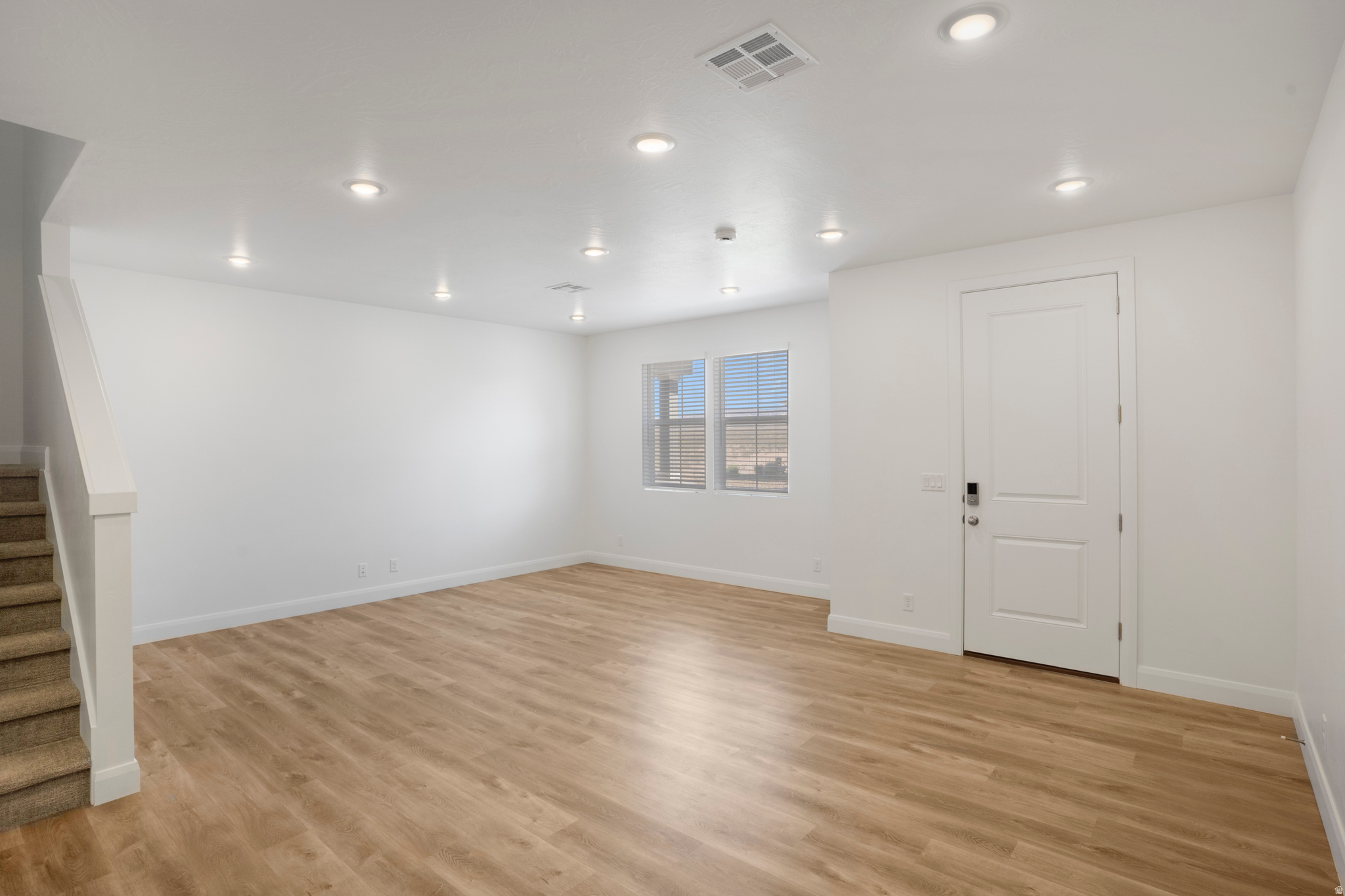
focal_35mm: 17
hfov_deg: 93.3
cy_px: 448
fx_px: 635
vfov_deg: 70.4
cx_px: 672
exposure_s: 1/40
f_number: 9
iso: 250
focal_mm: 17
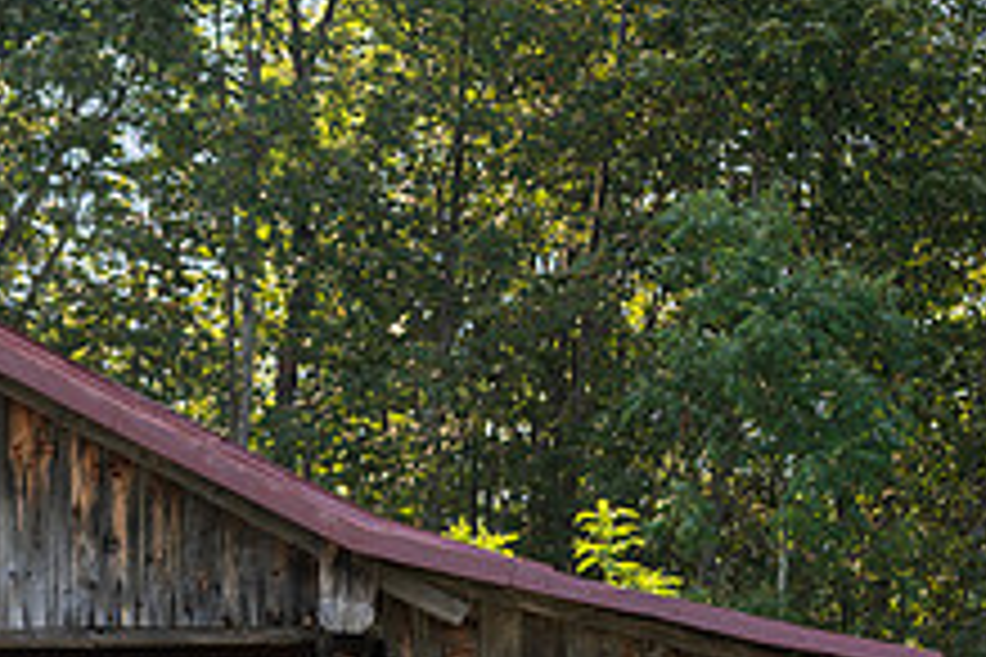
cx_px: 108
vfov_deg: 4.5
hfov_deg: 6.8
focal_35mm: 303
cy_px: 428
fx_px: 8298
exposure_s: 1/250
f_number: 4
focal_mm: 110
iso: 200
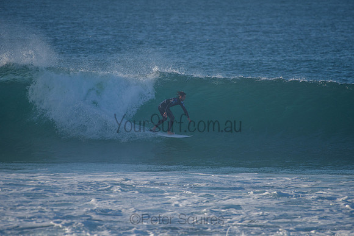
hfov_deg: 3.8
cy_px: 112
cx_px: 177
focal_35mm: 540
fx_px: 5308
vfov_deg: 2.5
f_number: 5.6
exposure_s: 1/2000
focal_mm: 500
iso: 320
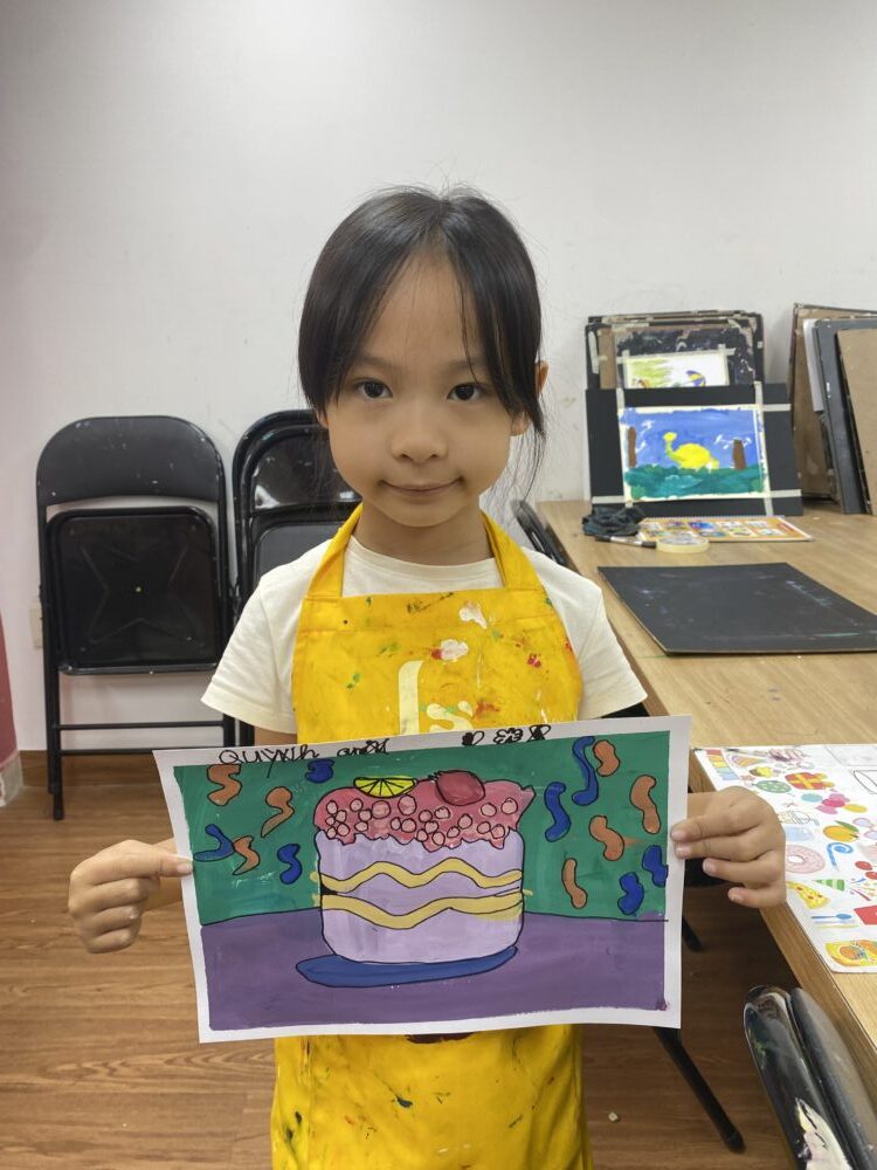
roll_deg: +0.9
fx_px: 878
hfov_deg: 53.1
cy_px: 585
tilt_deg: -12.2
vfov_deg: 67.3
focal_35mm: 26
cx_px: 438
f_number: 1.8
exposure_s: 1/100
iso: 50
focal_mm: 4.25
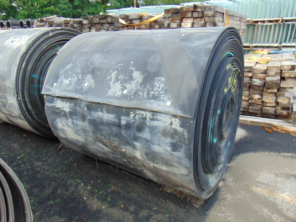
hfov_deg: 69.4
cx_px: 148
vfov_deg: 54.9
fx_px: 214
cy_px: 111
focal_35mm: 25
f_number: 3
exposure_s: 1/200
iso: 80
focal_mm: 4.5
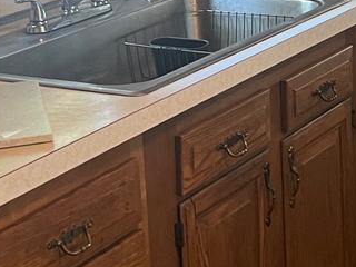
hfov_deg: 16.4
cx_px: 379
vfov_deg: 12.4
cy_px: -56
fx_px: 1203
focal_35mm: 117
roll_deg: +2.1
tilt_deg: -10.4
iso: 200
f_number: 1.5
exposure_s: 1/60
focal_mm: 5.7
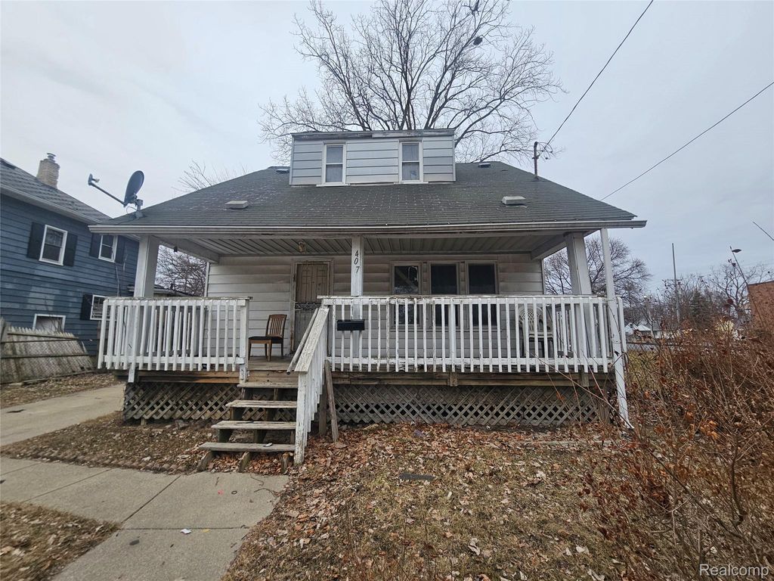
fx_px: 291
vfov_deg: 89.9
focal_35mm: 13
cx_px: 387
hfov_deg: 106.2
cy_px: 290
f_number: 2.2
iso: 50
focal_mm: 2.2
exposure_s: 1/488
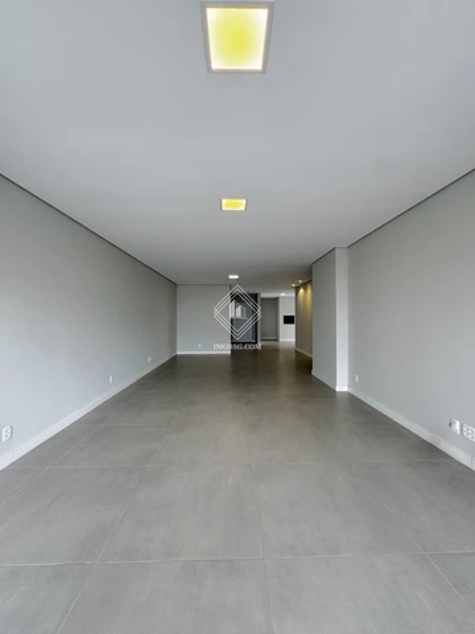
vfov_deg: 102.1
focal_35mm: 14
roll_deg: +0.1
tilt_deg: +0.3
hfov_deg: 85.7
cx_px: 238
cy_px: 317
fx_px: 256
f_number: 2.2
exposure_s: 1/99
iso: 64
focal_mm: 2.22
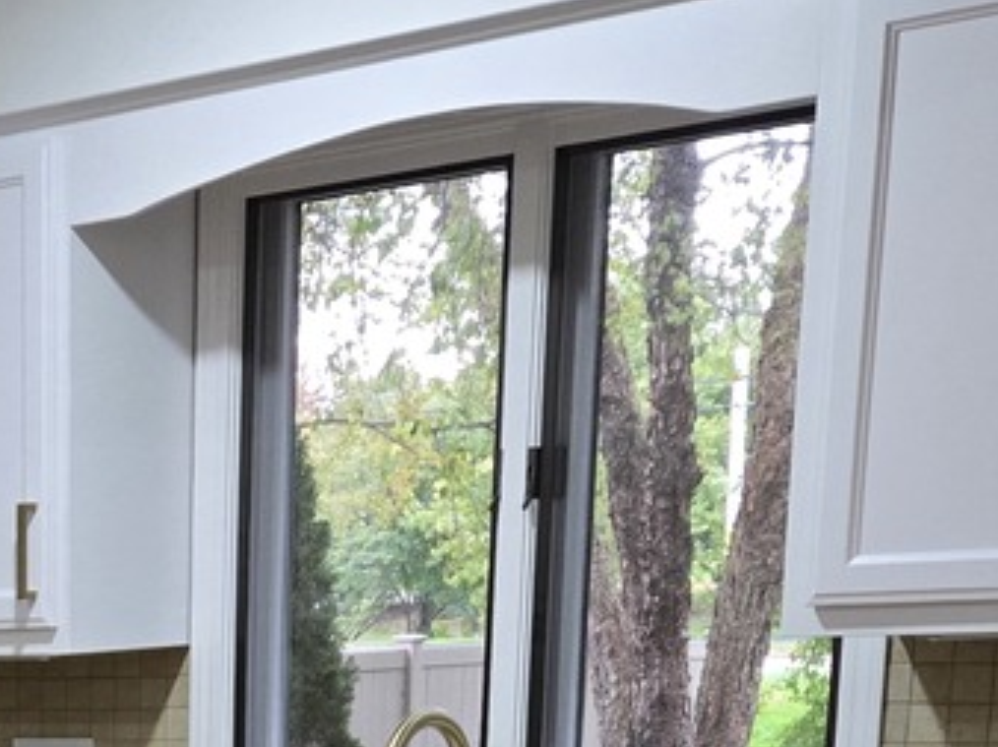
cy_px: 1305
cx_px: -325
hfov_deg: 18.5
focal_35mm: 98
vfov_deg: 13.6
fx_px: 2823
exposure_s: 1/120
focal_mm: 5.4
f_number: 1.8
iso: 320
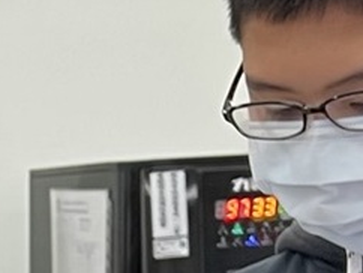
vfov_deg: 6.7
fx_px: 2162
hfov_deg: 9.1
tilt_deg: -14.8
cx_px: -304
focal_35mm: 206
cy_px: 753
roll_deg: +3.1
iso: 125
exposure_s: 1/60
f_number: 1.5
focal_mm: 5.7
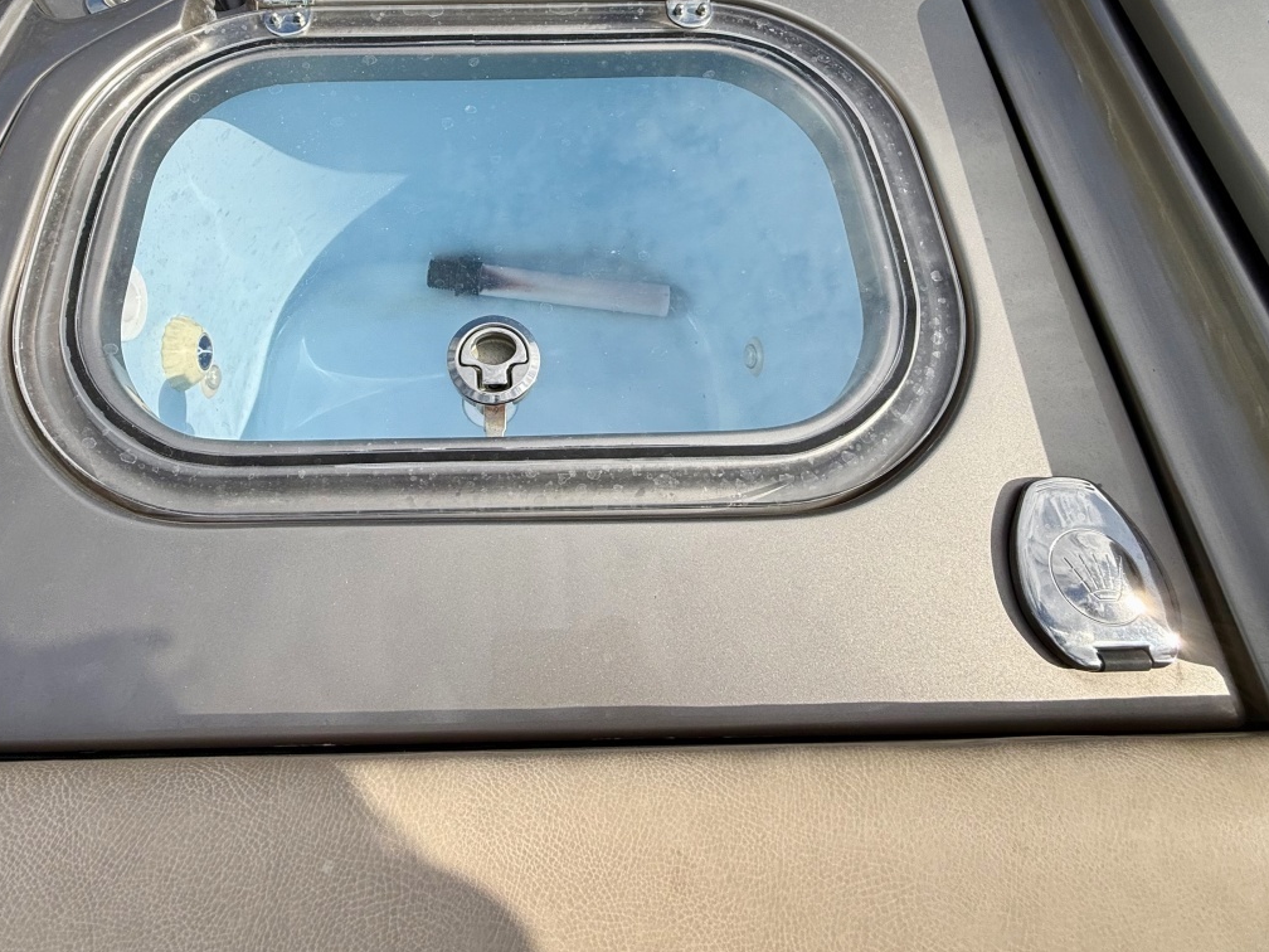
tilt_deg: -66.0
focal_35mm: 20
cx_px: 517
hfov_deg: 80.9
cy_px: 287
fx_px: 733
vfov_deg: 63.6
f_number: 2.2
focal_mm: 2.22
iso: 50
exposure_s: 1/3460
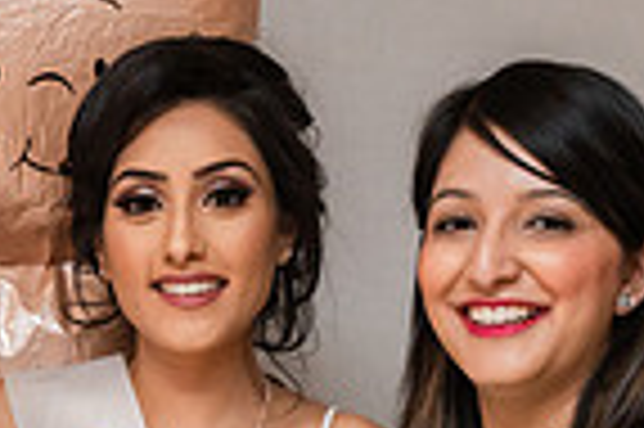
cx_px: 45
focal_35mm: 146
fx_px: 2609
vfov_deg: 9.1
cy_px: 710
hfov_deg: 13.9
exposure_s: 1/160
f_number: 4
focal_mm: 36
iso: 2500
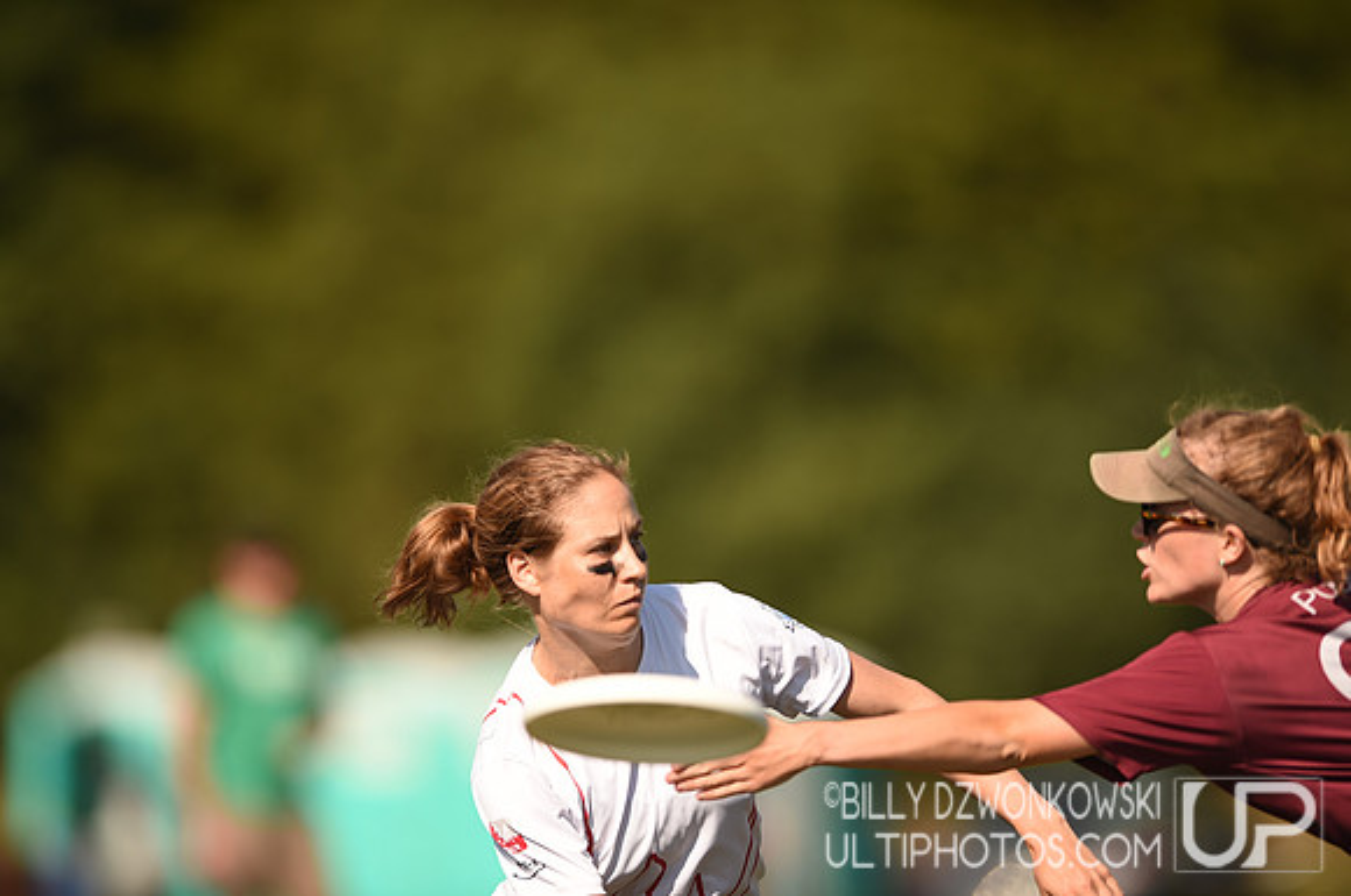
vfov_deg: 3.4
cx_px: 676
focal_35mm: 400
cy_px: 448
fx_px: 14990
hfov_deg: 5.2
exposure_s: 1/2000
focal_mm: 400
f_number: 3.2
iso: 100
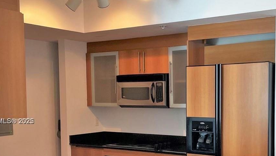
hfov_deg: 38.6
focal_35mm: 53
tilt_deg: -3.8
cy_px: 122
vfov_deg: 22.4
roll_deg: +0.4
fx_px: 388
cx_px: 189
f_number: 1.6
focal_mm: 4.2
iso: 125
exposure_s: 1/120
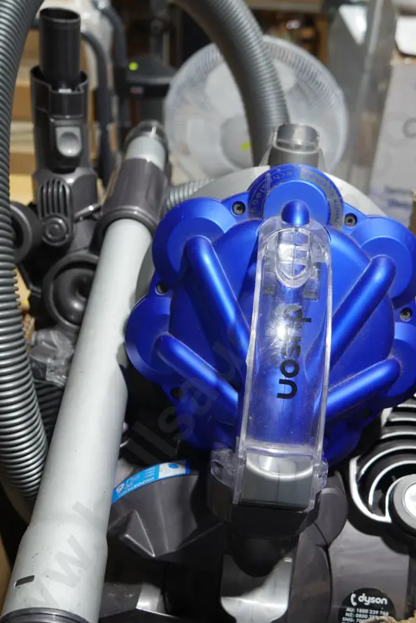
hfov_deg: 35.9
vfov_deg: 51.7
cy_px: 358
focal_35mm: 37
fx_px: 641
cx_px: 225
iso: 200
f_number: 3.5
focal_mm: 14
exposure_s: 1/60
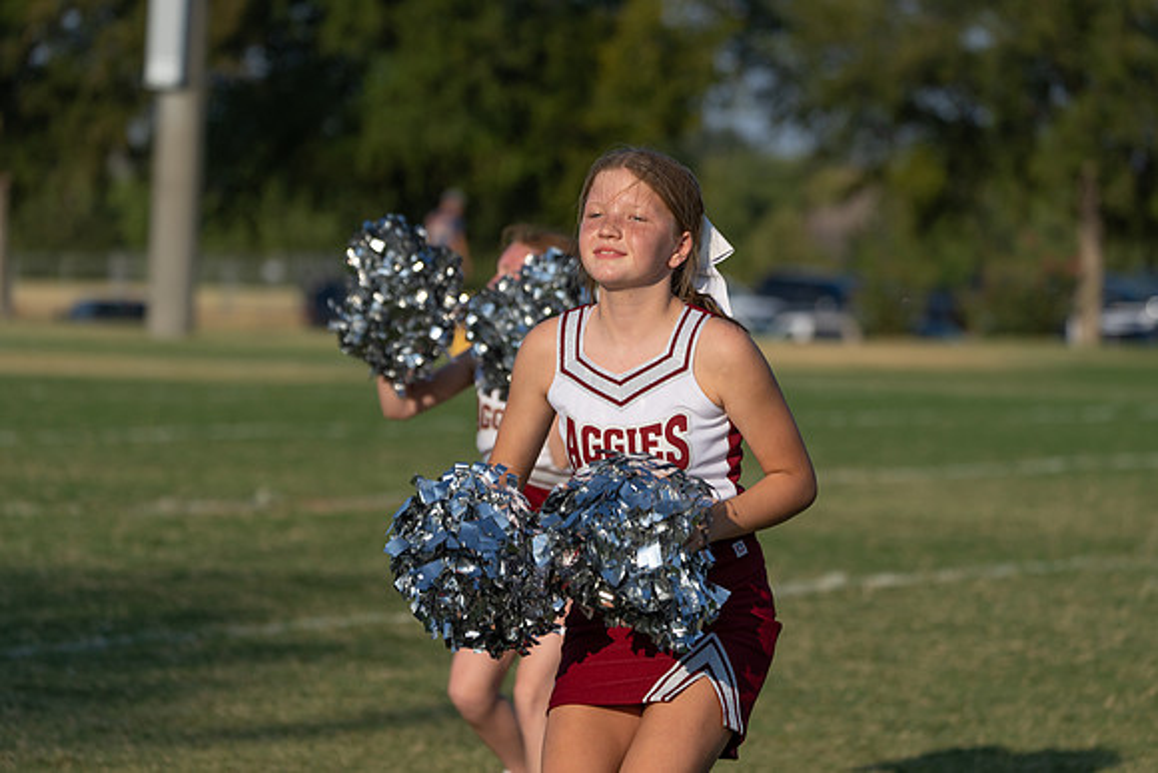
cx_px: 579
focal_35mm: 196
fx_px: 6306
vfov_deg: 7.0
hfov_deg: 10.5
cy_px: 386
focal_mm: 196
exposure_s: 1/1250
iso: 100
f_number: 5.6
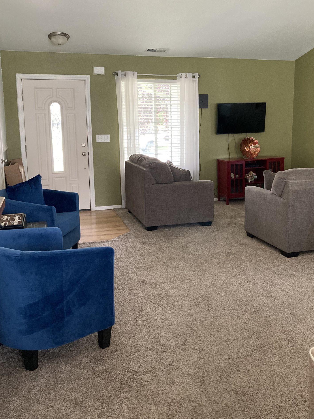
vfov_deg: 53.9
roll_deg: +0.9
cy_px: 190
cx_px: 170
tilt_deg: -7.1
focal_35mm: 34
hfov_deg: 41.8
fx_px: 411
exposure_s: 1/60
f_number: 1.8
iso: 320
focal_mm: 3.99
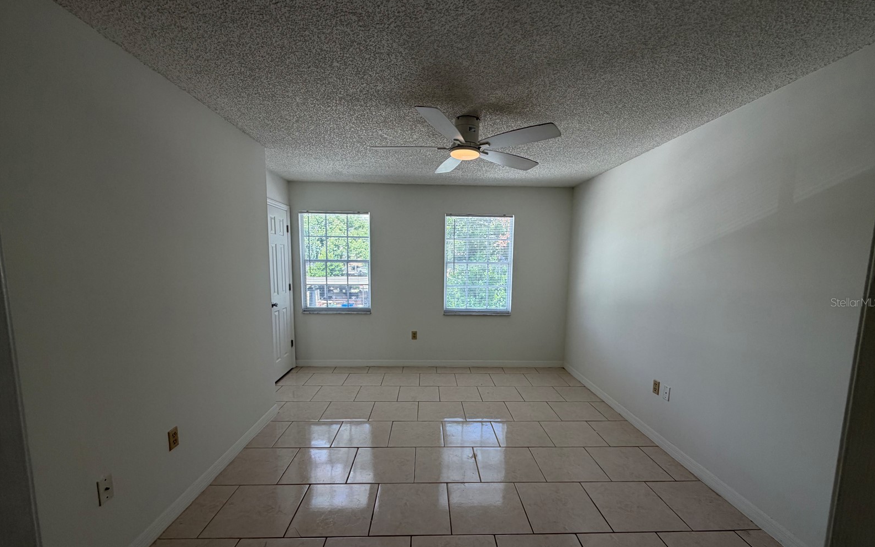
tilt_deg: -7.2
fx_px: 358
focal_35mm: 15
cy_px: 302
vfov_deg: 74.6
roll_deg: -0.6
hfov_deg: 101.5
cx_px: 441
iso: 64
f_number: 2.2
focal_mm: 2.22
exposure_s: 1/120
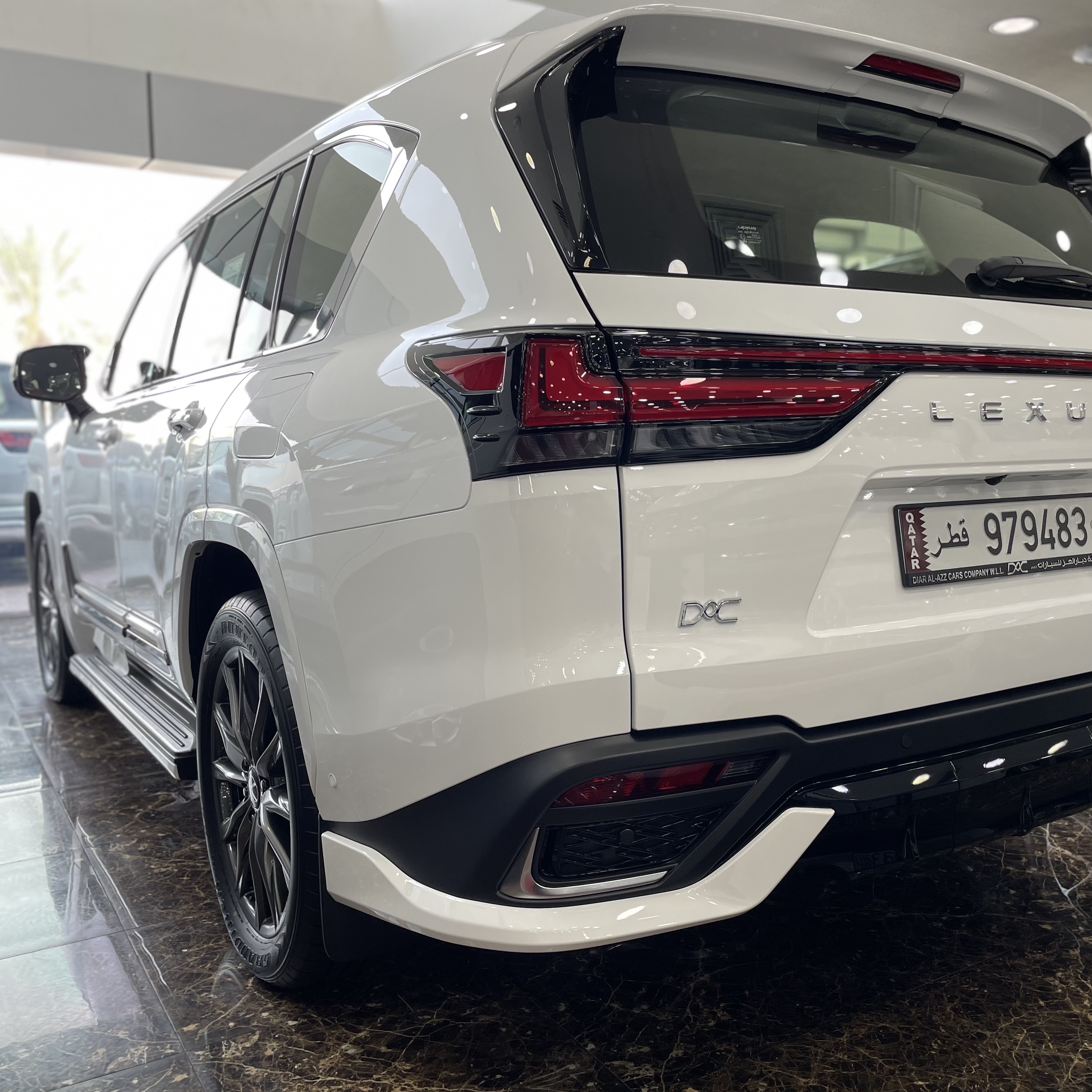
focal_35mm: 31
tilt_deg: -5.8
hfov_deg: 52.2
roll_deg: +0.3
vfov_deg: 52.5
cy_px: 552
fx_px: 1106
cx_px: 646
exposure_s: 1/100
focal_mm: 4.2
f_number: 1.6
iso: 40
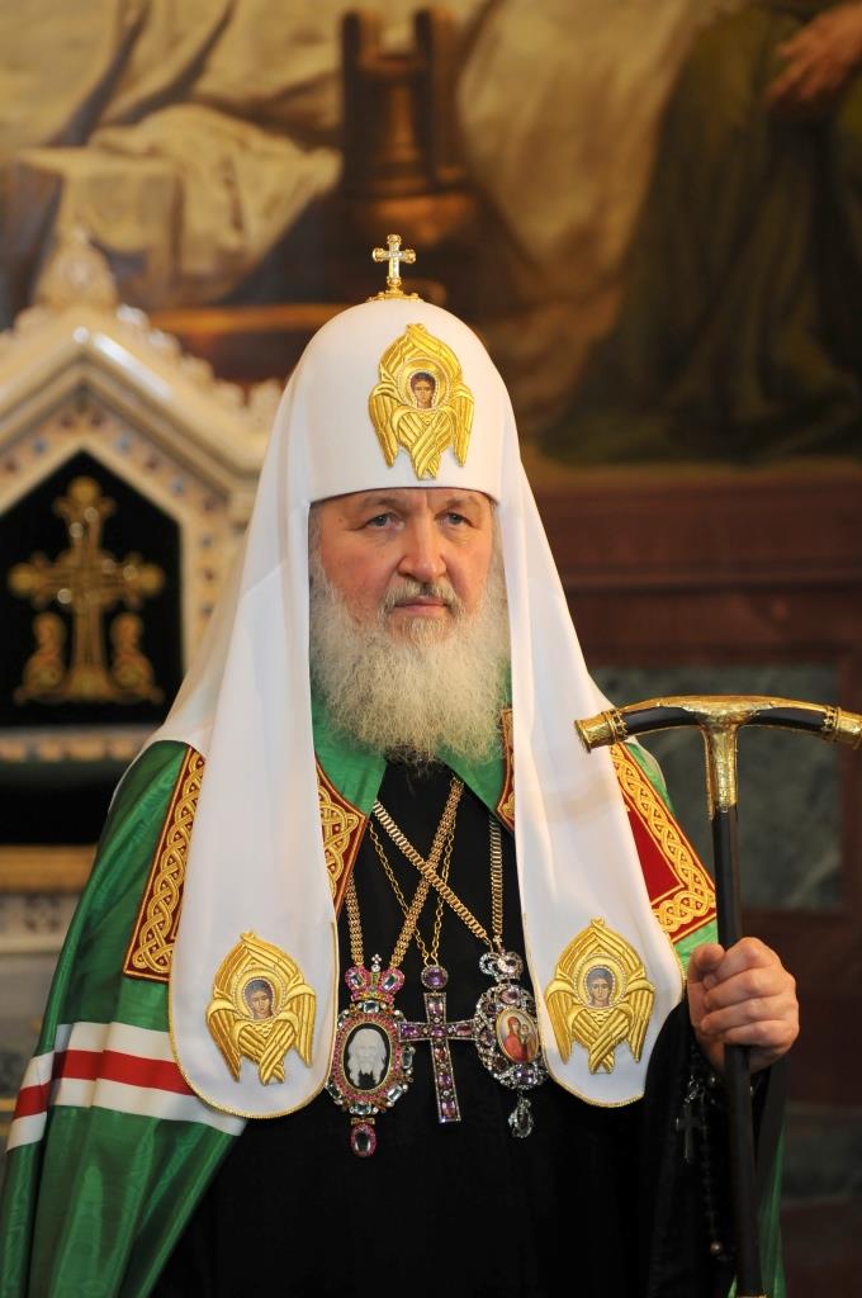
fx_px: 3349
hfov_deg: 14.7
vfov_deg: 21.9
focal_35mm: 93
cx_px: 431
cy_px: 649
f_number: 2.8
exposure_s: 1/30
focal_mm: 62
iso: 800
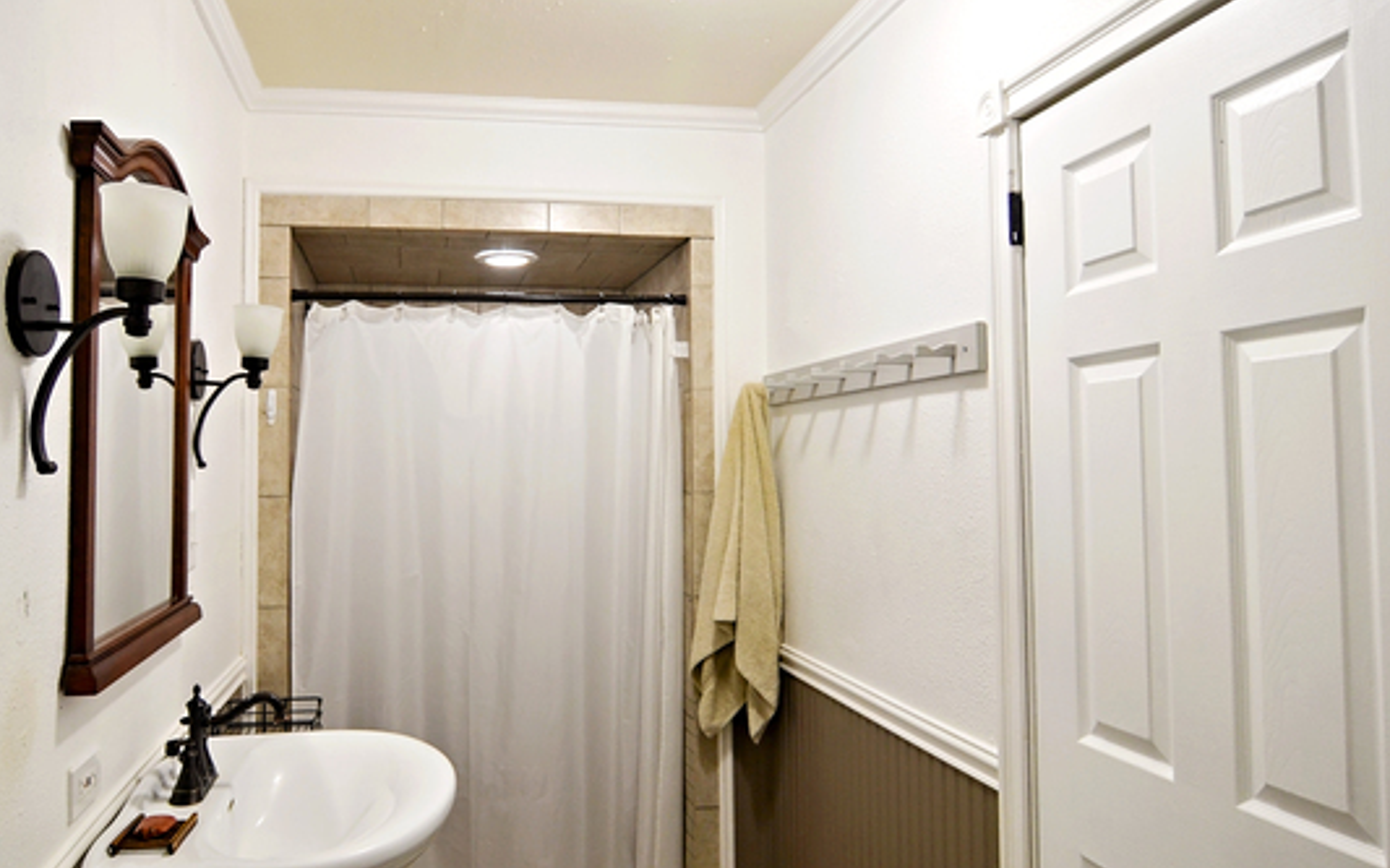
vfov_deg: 55.0
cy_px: 451
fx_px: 833
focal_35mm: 22
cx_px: 628
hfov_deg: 79.4
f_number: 4
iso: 320
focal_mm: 12
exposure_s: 1/40
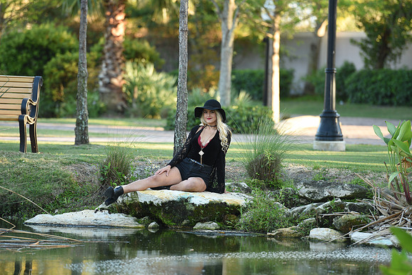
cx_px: 206
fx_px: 2301
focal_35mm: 201
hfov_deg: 10.2
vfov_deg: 6.8
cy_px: 138
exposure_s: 1/125
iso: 200
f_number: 4
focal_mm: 200
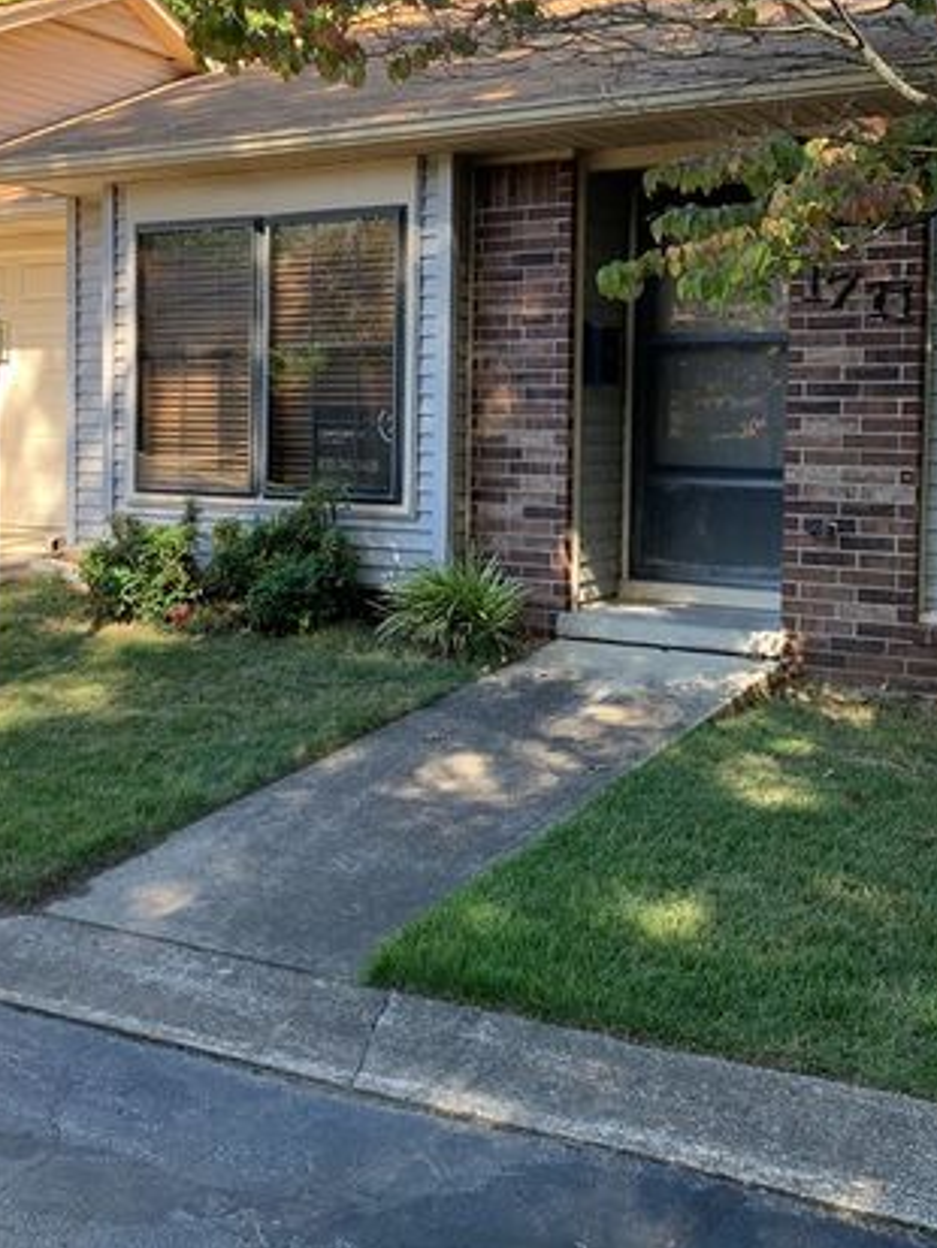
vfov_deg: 44.5
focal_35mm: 42
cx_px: 339
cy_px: 479
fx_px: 1515
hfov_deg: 34.2
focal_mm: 4.25
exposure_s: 1/181
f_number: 1.8
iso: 25
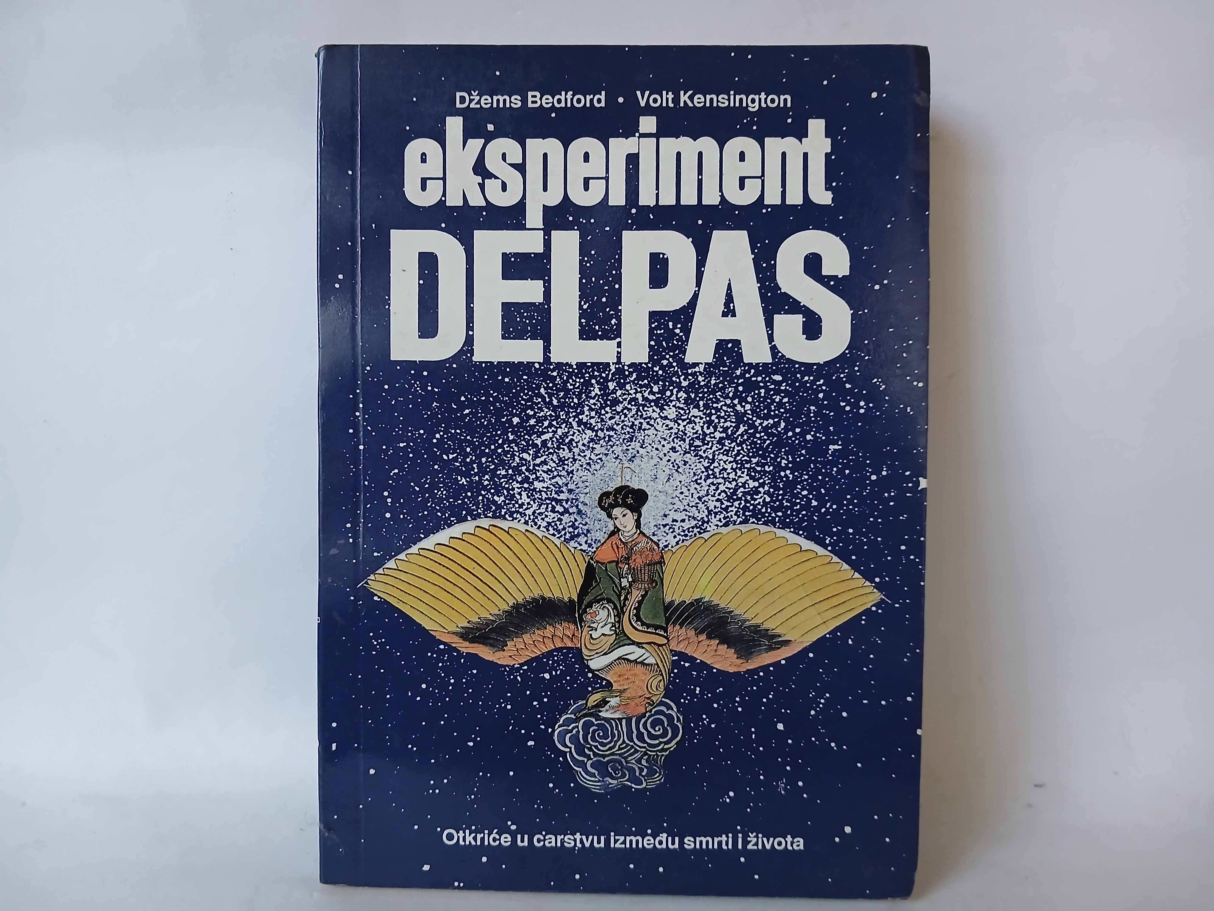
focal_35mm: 27
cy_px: 456
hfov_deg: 65.3
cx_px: 607
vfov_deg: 51.4
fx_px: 947
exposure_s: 1/25
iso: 320
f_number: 1.8
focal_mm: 3.98
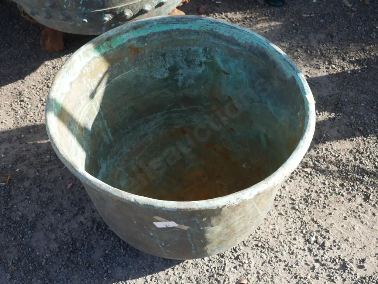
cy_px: 142
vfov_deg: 29.1
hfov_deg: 38.2
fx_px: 546
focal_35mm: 50
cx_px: 189
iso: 200
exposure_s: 1/160
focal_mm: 25
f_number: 6.3
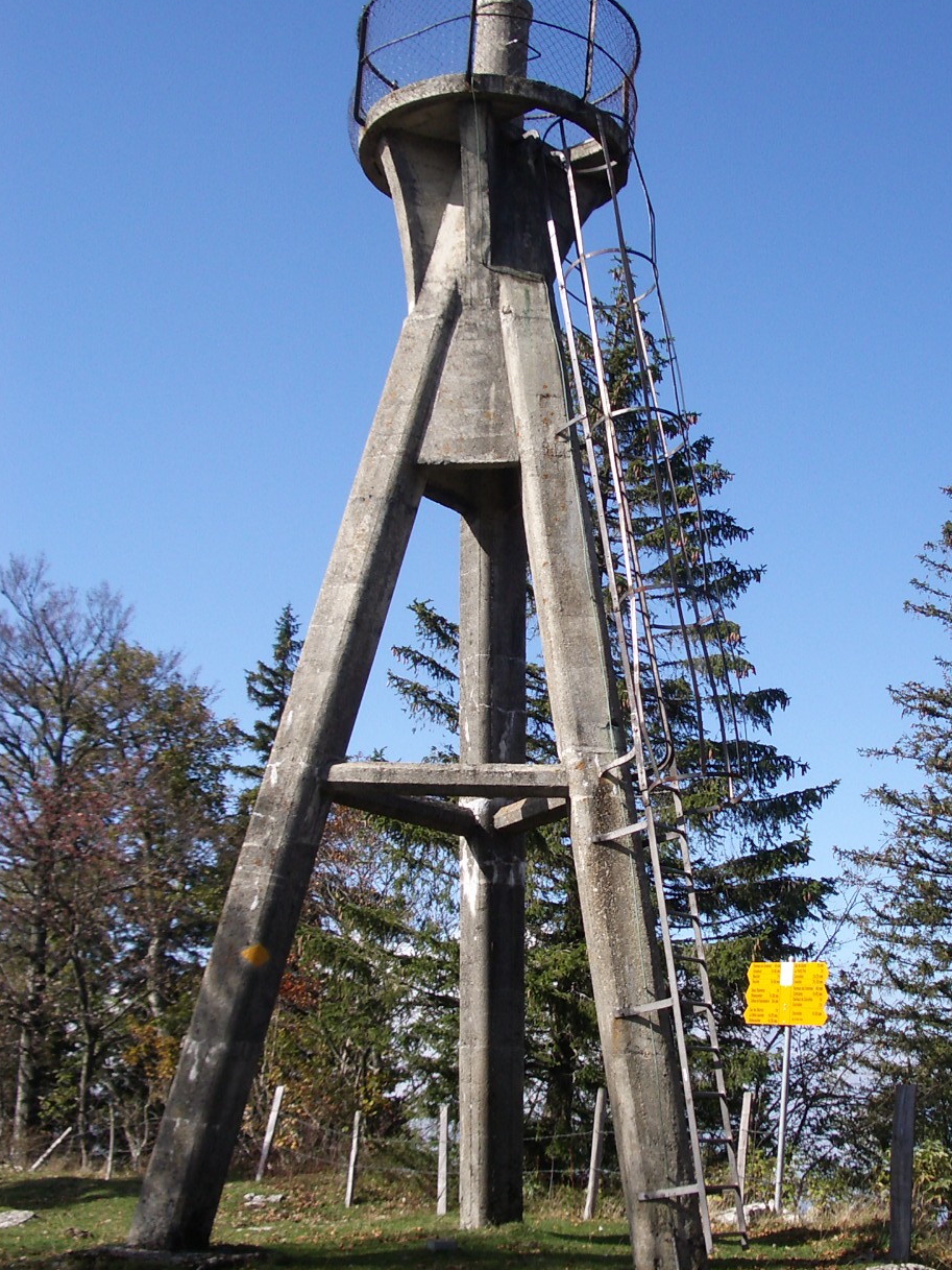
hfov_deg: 31.4
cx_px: 602
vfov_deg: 41.2
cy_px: 703
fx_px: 1686
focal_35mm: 46
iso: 80
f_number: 4.3
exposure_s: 1/320
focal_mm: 5.8
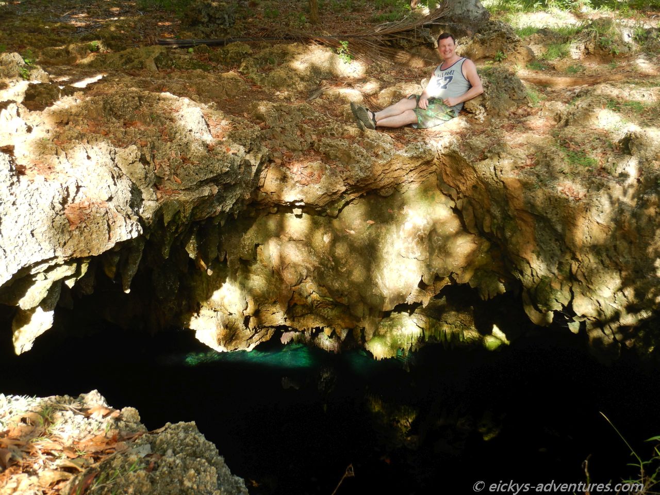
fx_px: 839
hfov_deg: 42.9
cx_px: 330
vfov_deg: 32.9
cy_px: 248
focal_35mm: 44
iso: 125
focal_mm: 7.8
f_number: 4.3
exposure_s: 1/60
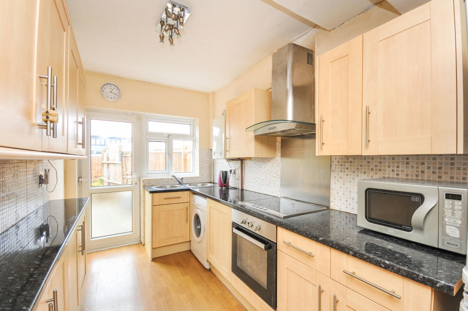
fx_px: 195
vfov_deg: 77.2
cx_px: 234
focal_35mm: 15
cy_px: 156
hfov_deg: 100.5
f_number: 5.6
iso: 400
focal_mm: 10
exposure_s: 1/60
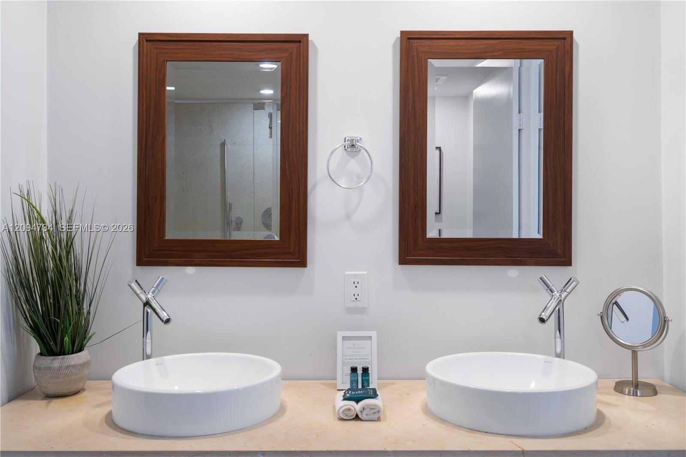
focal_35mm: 33
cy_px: 228
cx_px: 343
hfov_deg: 57.2
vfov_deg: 40.0
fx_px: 629
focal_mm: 33
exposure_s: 1/3
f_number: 8
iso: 400
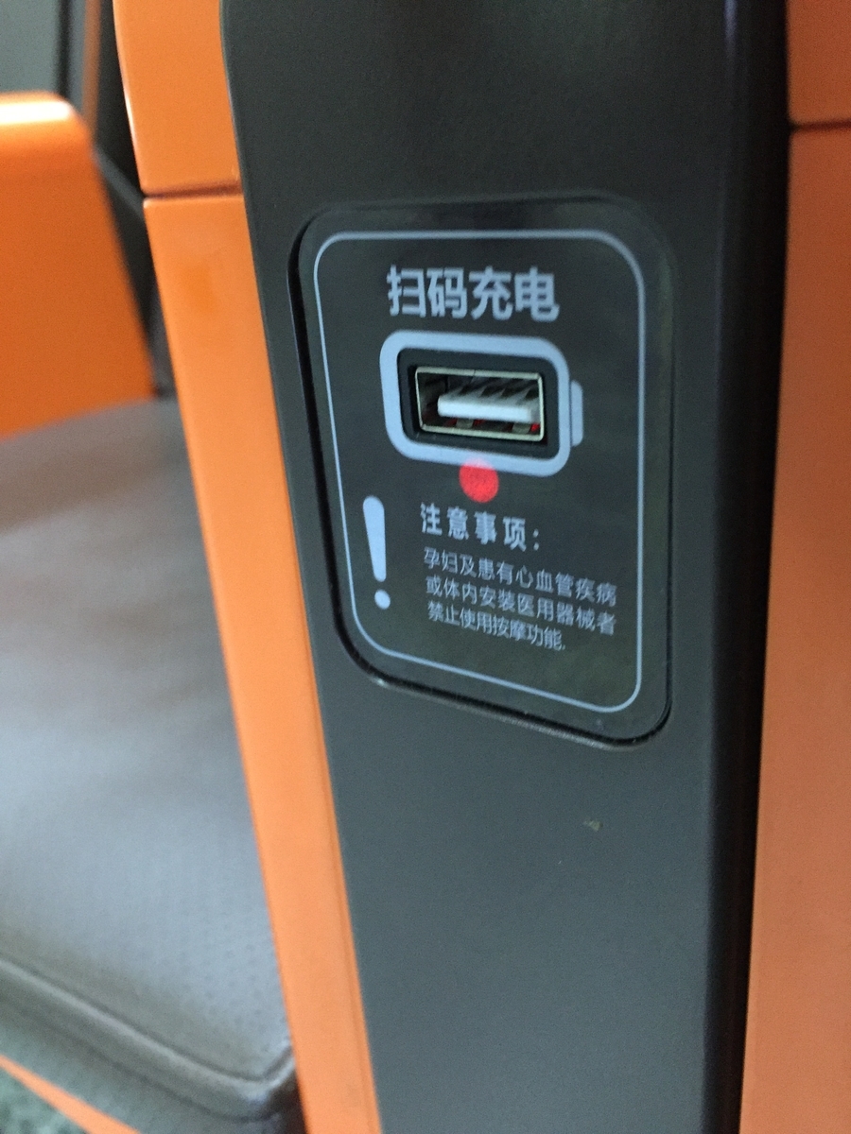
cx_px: 426
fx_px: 951
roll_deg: +6.7
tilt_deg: -23.6
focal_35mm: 29
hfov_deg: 48.2
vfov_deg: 61.7
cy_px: 567
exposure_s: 1/17
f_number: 2.2
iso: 400
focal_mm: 4.15
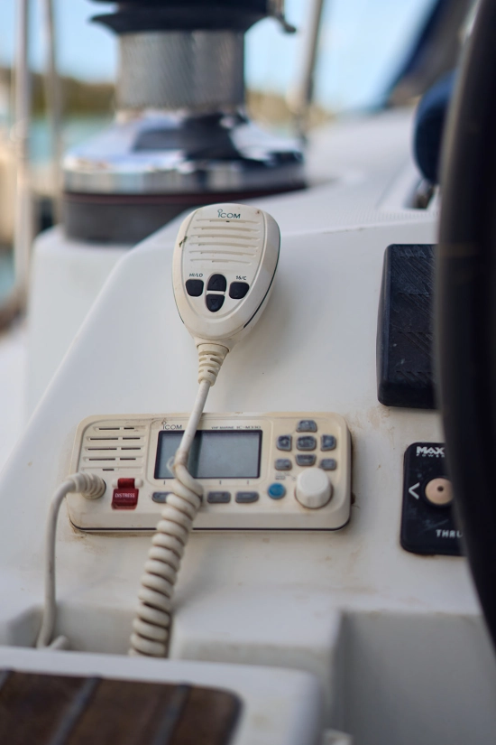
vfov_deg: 39.6
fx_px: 1033
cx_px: 248
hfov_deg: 27.0
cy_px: 372
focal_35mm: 50
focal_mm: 50
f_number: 1.8
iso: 160
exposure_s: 1/4000
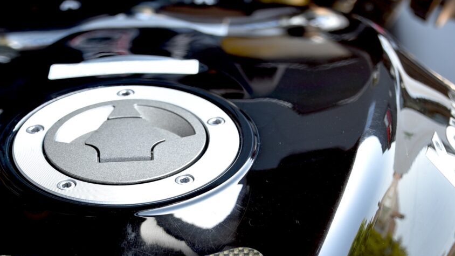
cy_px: 263
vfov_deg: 8.4
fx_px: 1725
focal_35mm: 143
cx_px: 146
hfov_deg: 15.0
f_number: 3.2
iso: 100
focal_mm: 45
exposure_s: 1/60
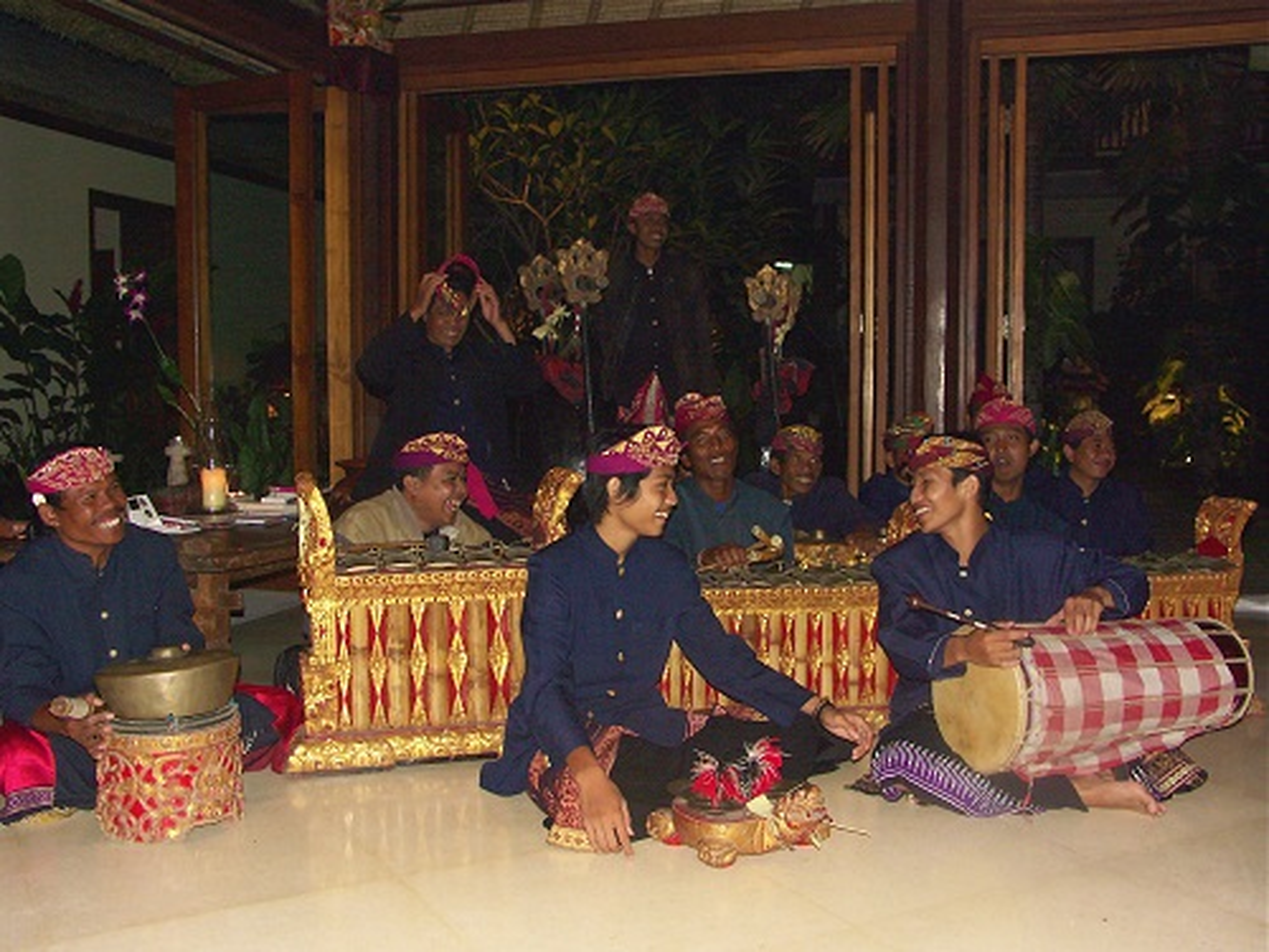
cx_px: 634
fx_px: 1246
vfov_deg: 41.8
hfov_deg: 54.0
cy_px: 476
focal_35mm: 34
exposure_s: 1/50
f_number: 2.8
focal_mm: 8.81
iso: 200
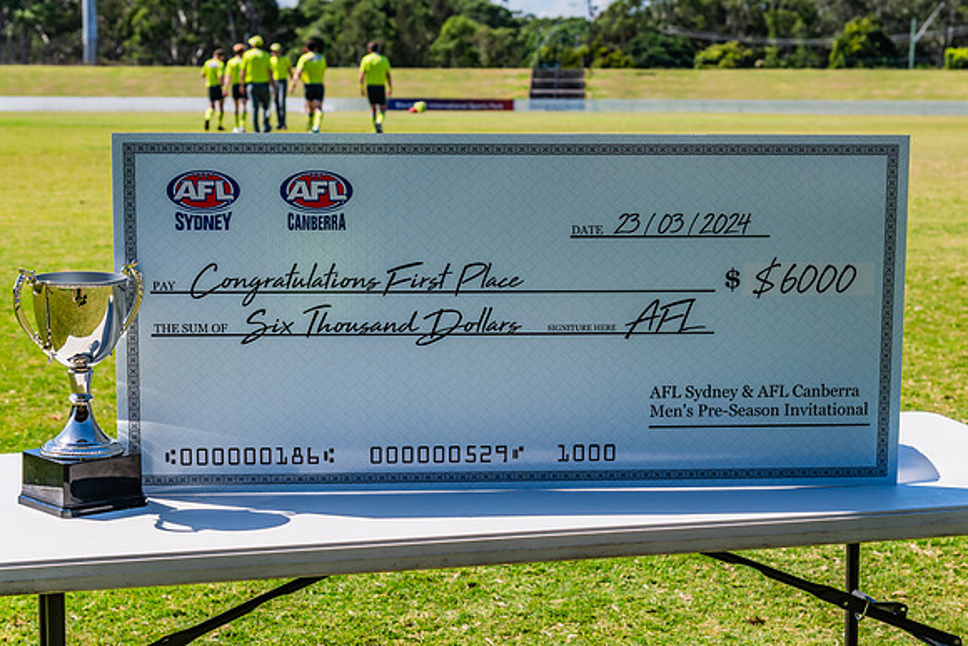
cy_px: 346
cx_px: 518
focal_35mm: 70
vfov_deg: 19.6
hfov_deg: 29.0
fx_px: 1871
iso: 200
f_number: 7.1
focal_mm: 65
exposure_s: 1/640
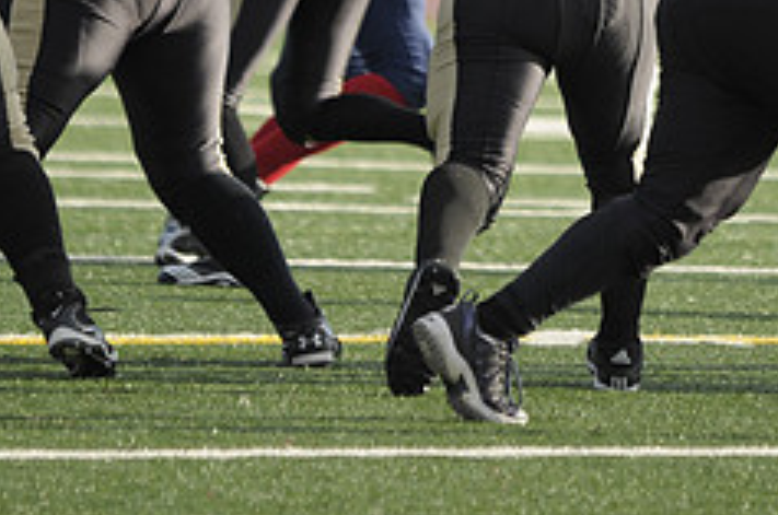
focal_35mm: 1103
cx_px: 423
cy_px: -82
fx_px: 23789
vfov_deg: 1.2
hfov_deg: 1.9
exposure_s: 1/1000
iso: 720
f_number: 6.3
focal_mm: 450
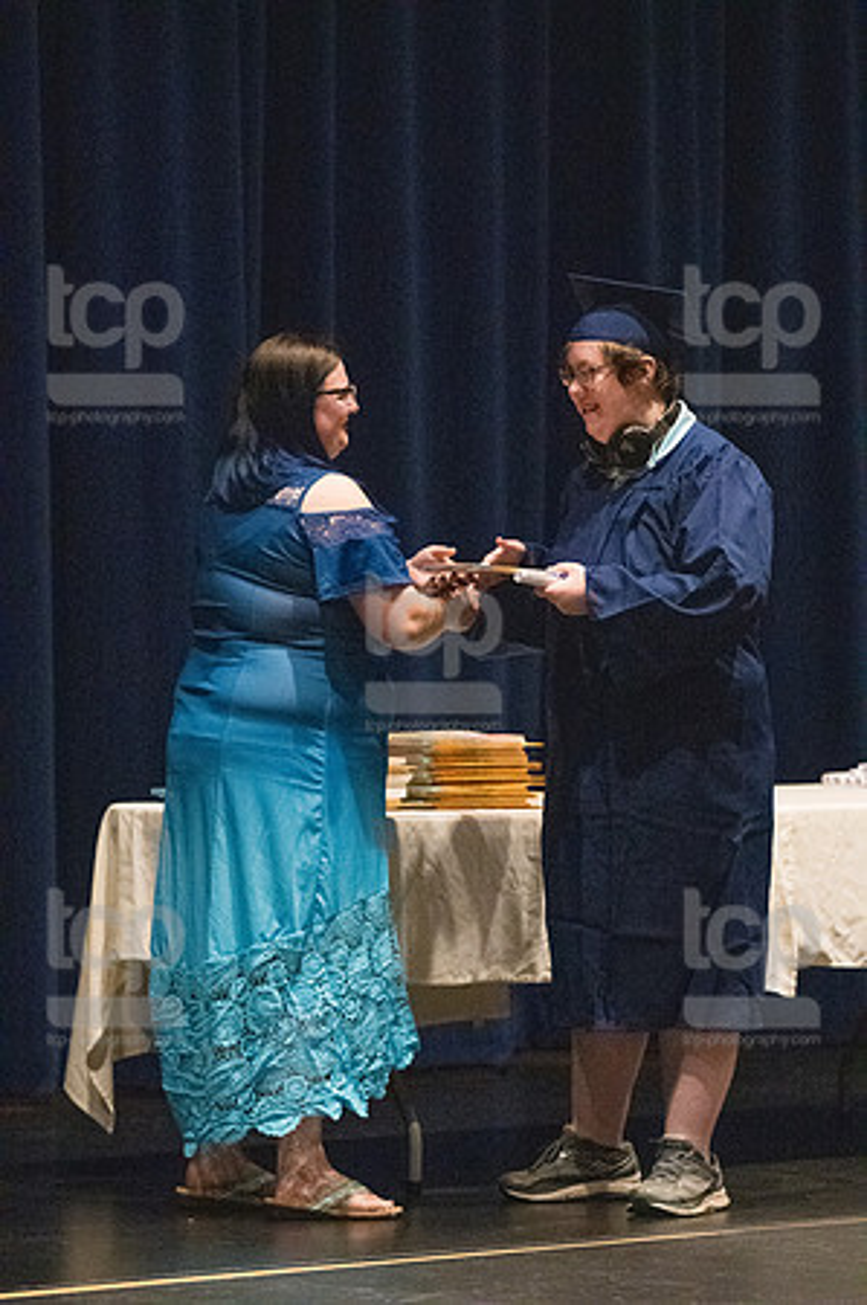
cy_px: 652
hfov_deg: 6.3
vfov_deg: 9.5
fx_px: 7857
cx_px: 434
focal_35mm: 217
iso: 10000
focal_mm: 145
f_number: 3.2
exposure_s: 1/400
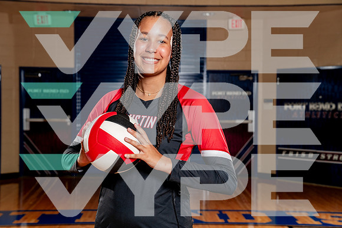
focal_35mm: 62
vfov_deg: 21.9
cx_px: 171
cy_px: 114
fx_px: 589
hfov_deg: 32.4
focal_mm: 62
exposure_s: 1/250
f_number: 5.6
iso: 200
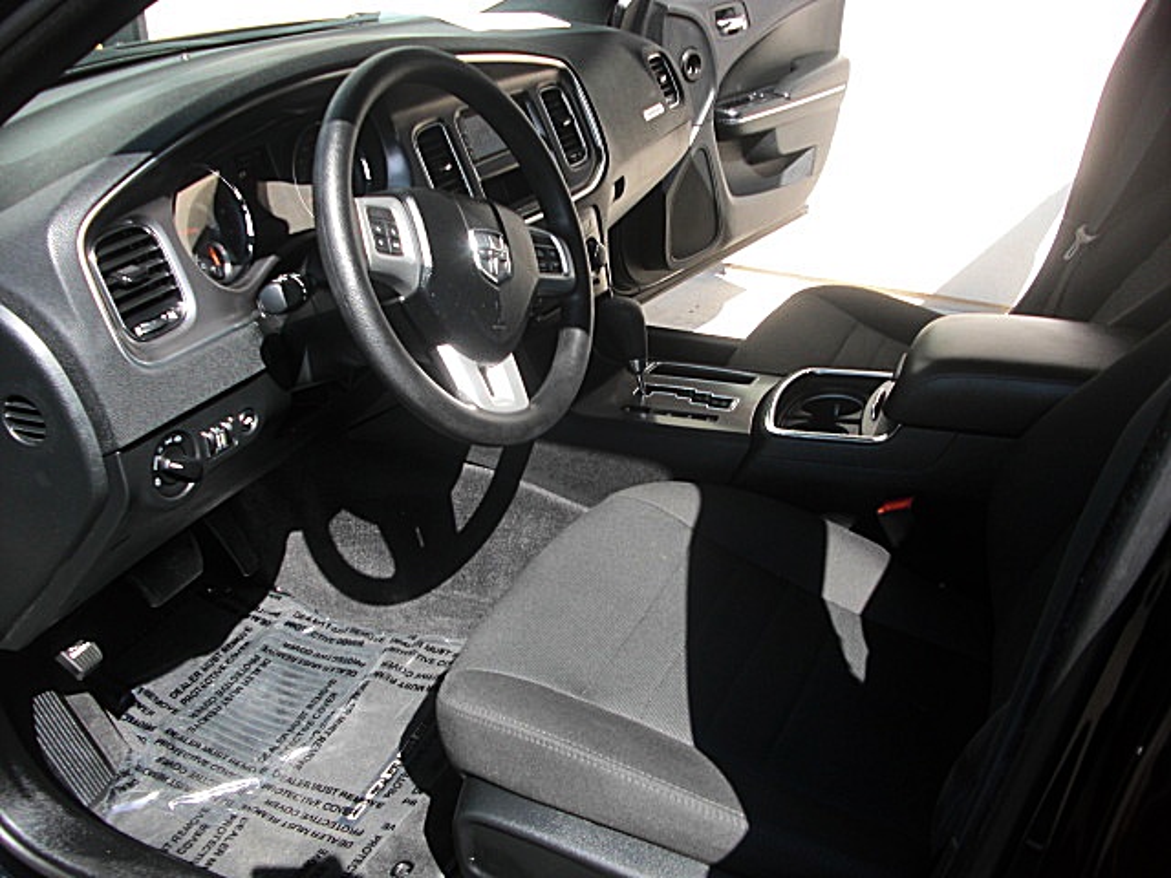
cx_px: 586
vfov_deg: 39.7
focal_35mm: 36
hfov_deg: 51.4
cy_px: 439
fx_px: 1218
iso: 50
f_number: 2.8
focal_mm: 6.3
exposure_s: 1/200
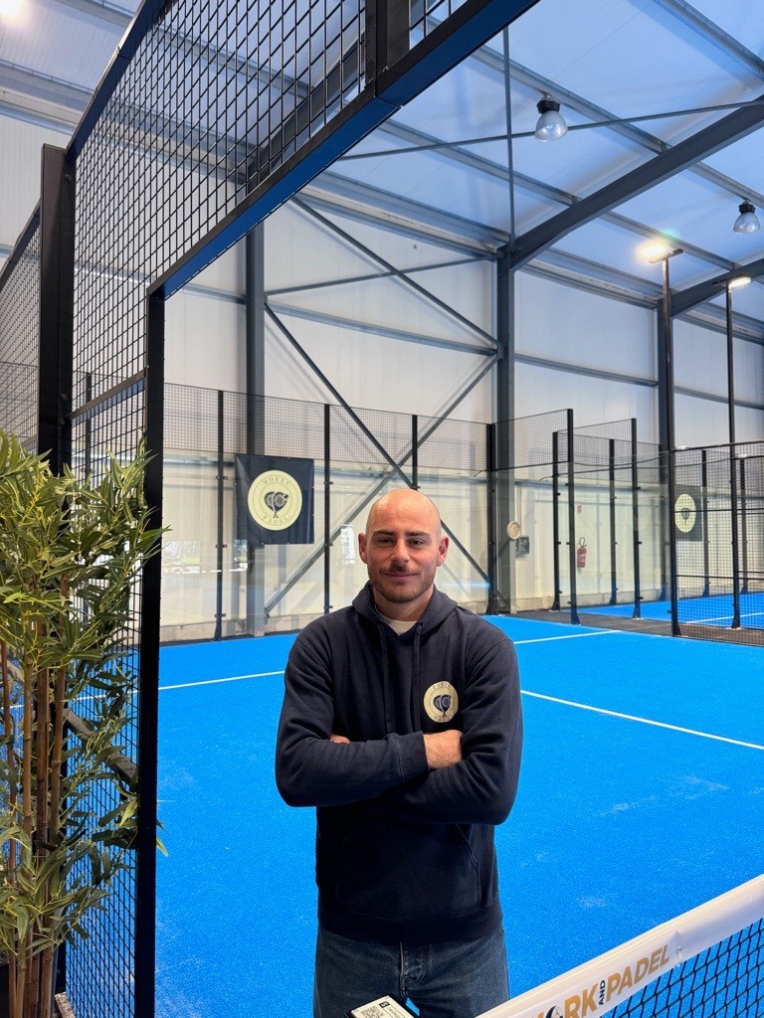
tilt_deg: +3.3
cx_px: 382
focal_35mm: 24
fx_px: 706
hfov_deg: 56.8
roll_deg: -0.8
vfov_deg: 71.6
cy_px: 509
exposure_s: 1/91
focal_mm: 6.76
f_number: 1.78
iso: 200
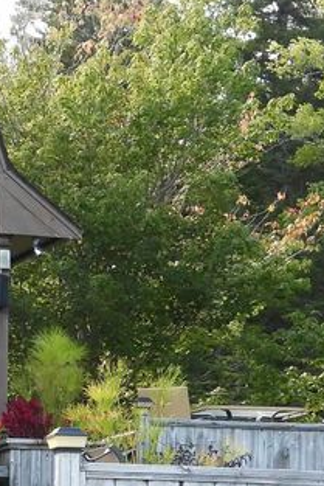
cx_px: -192
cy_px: 287
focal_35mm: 204
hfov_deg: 6.6
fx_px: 2751
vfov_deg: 10.1
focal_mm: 10.7
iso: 100
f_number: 3.5
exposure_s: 1/100
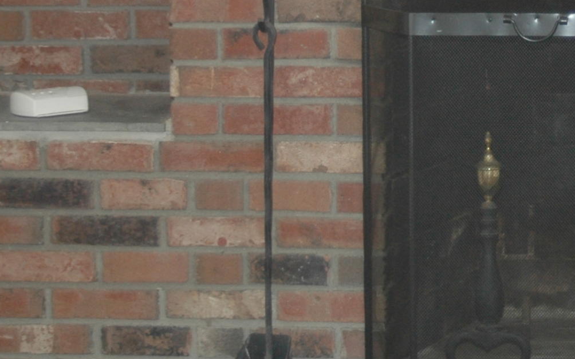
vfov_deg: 8.9
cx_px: 534
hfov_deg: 14.2
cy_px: -54
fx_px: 2288
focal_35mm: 146
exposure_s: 1/60
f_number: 4
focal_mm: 32
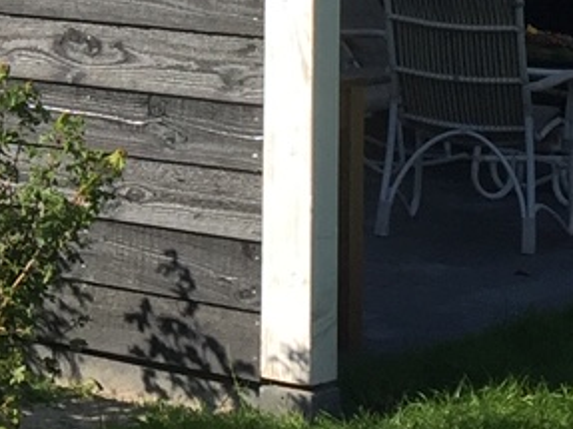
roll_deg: -2.5
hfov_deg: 11.1
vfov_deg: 8.7
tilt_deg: +1.7
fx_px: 2730
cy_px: -297
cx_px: -495
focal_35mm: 165
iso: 32
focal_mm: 4.15
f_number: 2.2
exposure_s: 1/1276
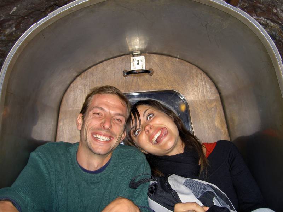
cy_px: 106
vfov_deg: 36.8
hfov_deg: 47.9
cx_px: 142
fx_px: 319
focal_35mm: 39
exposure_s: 1/30
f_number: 2.8
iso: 100
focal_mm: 8
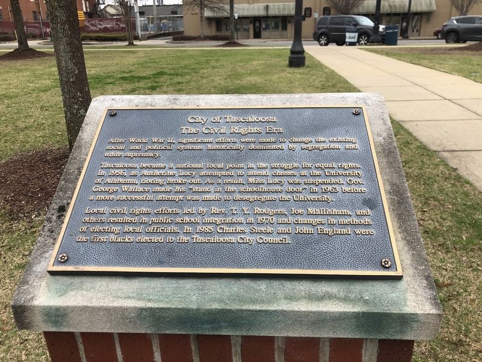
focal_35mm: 28
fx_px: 390
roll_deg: +2.3
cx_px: 241
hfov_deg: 63.4
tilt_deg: -21.6
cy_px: 181
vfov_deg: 49.7
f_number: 1.8
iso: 20
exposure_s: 1/430
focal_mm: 4
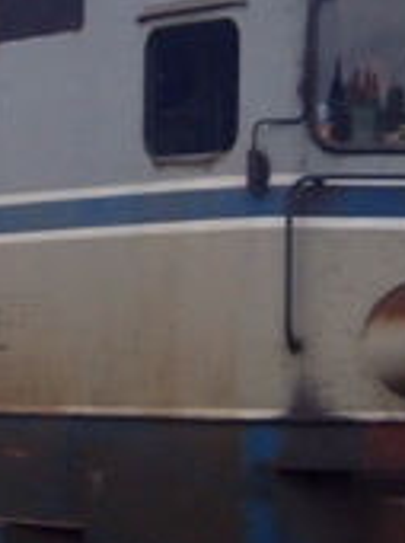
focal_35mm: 250
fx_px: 3910
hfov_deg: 5.9
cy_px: 112
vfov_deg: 7.9
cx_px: 92
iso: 80
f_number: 8.8
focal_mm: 11
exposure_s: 1/90
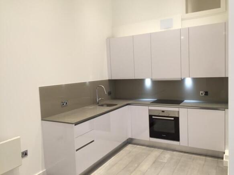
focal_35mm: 29
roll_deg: +2.6
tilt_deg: -4.3
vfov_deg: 48.2
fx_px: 196
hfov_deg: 61.7
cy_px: 88
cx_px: 117
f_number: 2.2
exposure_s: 1/33
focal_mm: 4.15
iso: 100
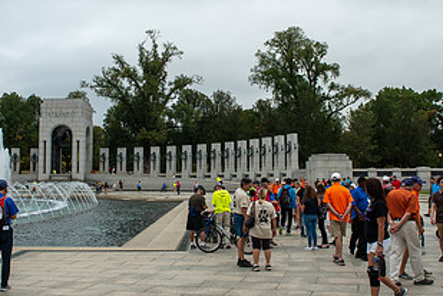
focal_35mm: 45
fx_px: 554
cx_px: 205
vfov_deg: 29.8
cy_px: 134
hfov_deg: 43.6
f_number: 7.1
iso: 200
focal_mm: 24
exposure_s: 1/500
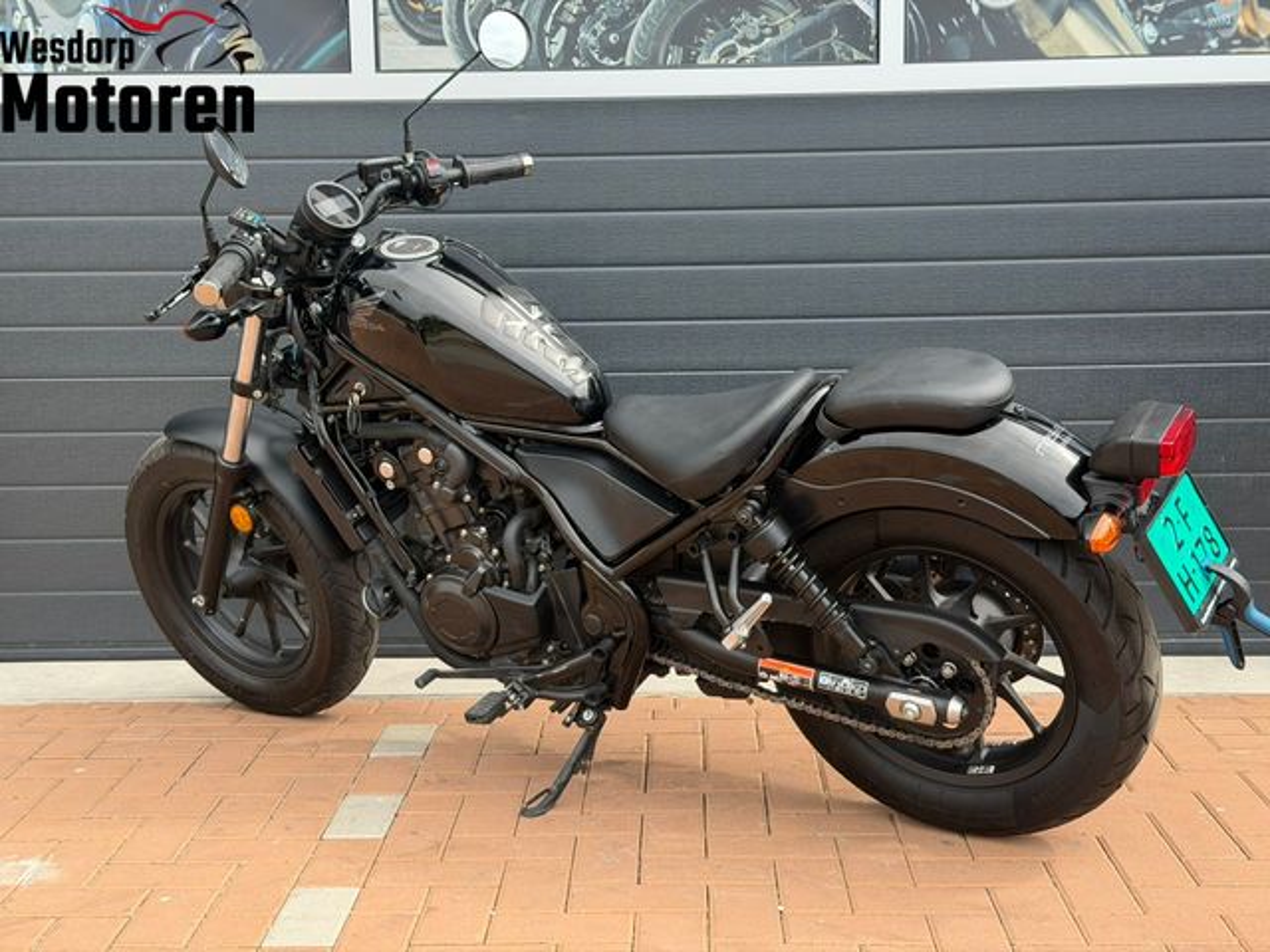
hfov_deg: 39.7
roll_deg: +1.3
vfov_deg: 30.3
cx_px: 635
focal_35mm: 48
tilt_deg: -6.4
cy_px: 476
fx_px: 1761
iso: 80
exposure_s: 1/1222
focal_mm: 6.76
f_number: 1.78
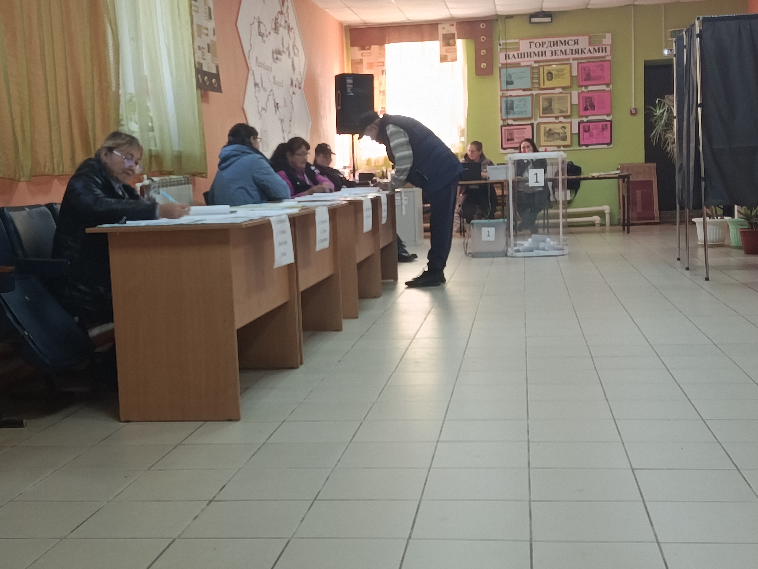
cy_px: 284
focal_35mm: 48
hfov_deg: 39.7
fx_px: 1051
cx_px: 379
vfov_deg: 30.3
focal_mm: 5.24
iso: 556
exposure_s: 1/100
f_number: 1.7
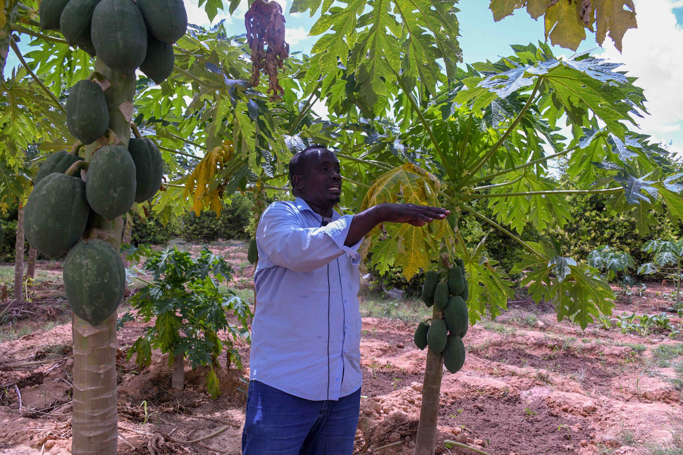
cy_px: 228
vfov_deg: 47.9
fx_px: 512
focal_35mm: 27
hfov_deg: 67.4
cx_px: 342
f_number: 5.6
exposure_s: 1/3200
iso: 1400
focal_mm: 18
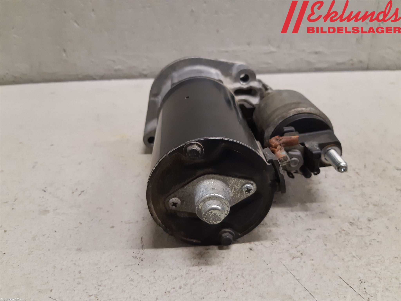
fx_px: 301
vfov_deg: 53.1
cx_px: 200
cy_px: 150
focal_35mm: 26
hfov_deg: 67.3
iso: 200
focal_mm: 3.93
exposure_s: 1/50
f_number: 1.7
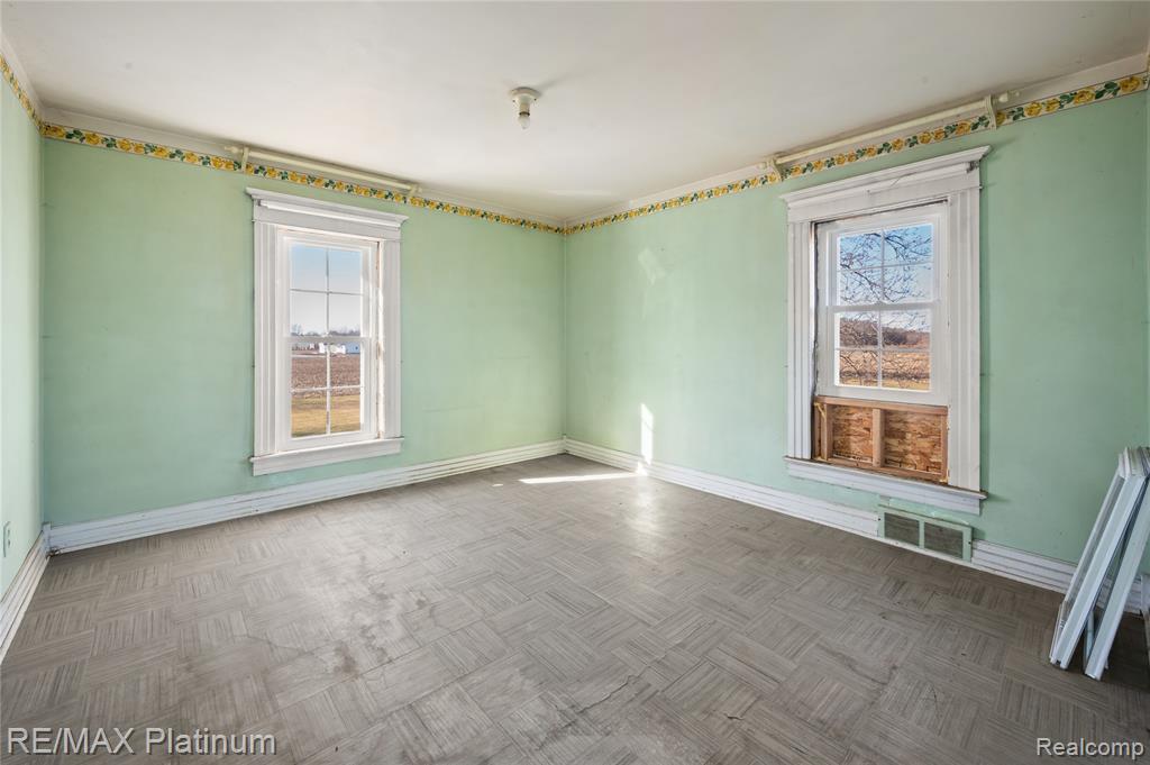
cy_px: 382
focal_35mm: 14
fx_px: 447
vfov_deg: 81.1
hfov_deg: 104.3
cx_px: 575
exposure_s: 1.6
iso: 100
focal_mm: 14
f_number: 11
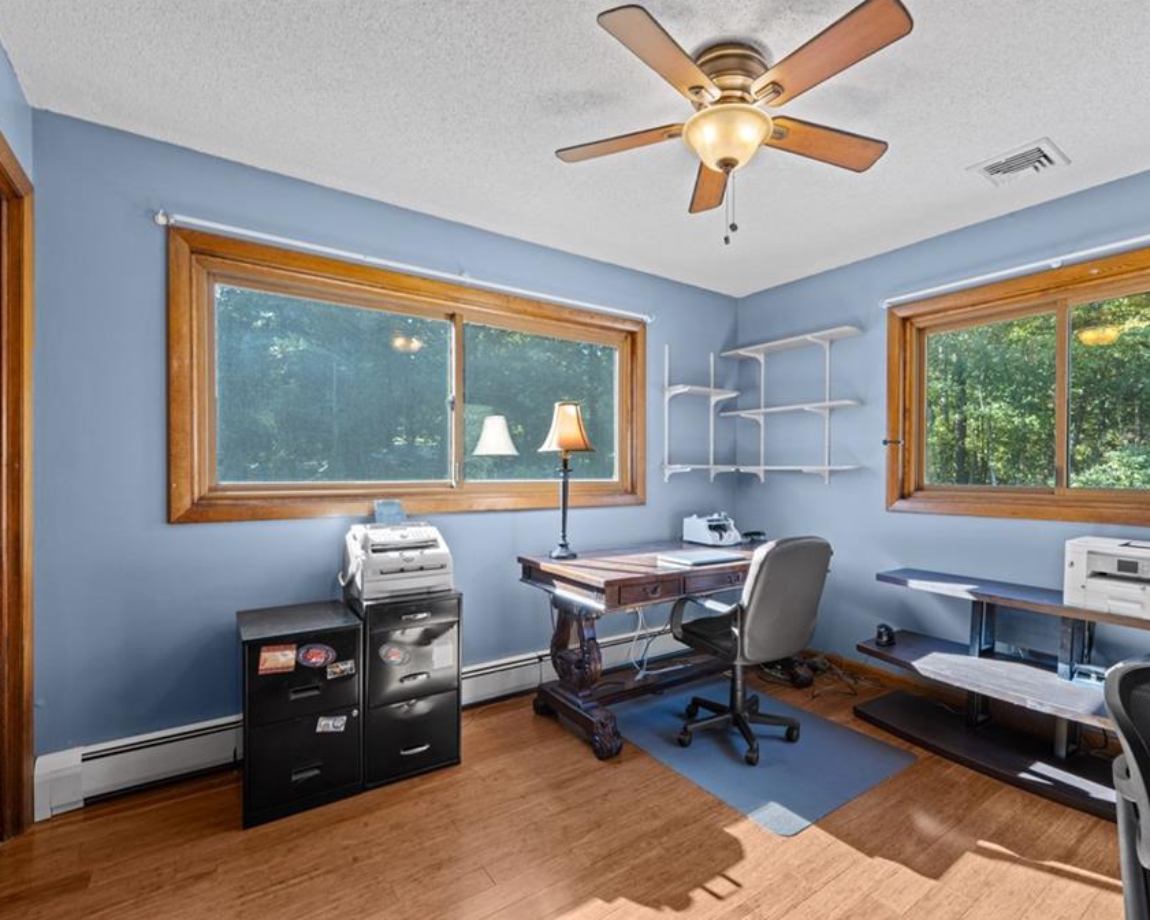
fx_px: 545
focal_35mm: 16
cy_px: 458
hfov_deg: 92.7
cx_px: 640
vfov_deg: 80.4
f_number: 9
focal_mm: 14
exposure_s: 1/1.25
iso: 400
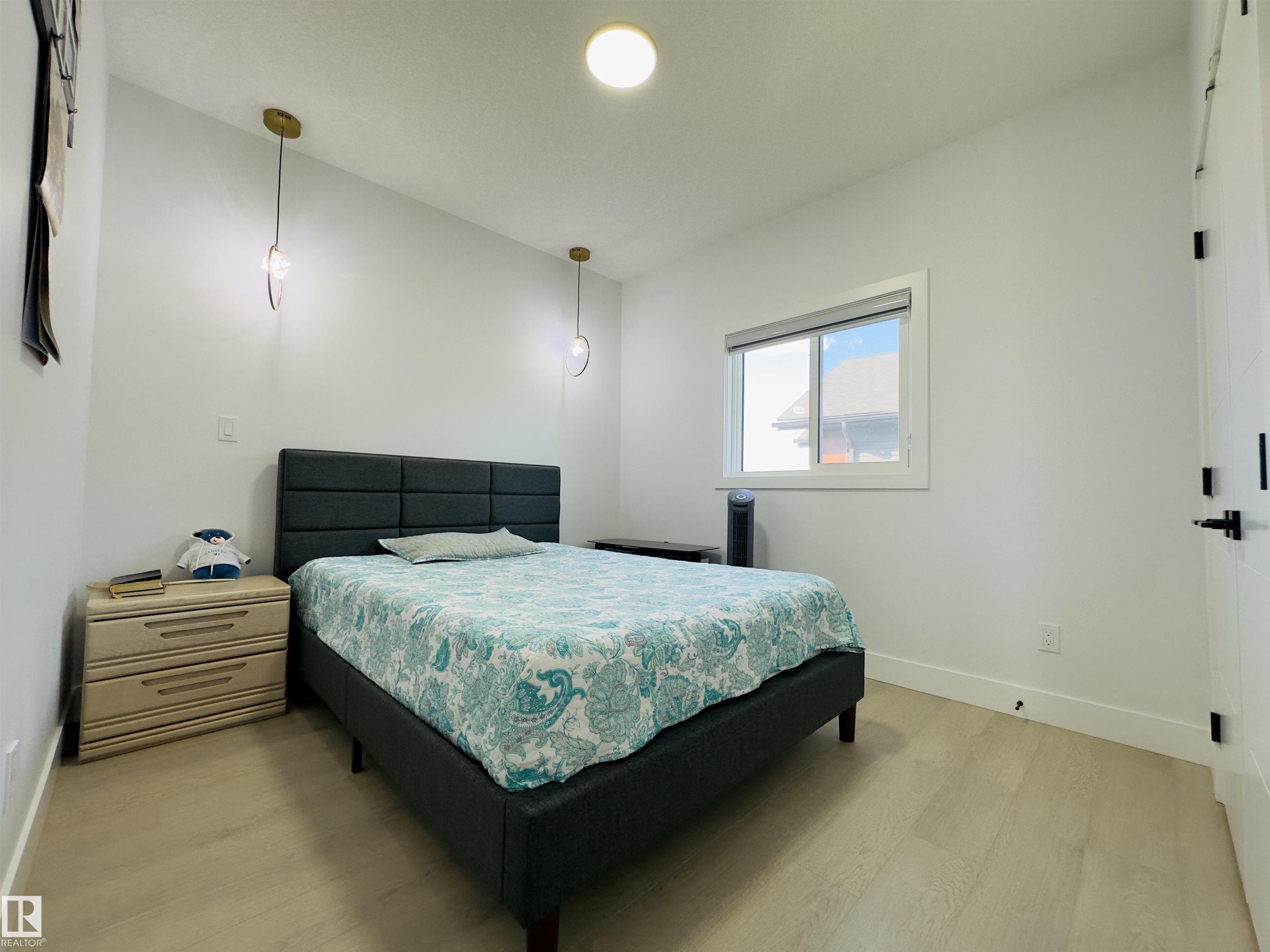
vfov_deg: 85.7
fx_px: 514
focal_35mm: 14
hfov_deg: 102.1
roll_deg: -0.9
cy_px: 476
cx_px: 635
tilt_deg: +2.9
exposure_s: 1/120
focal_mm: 2.22
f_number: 2.2
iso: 100
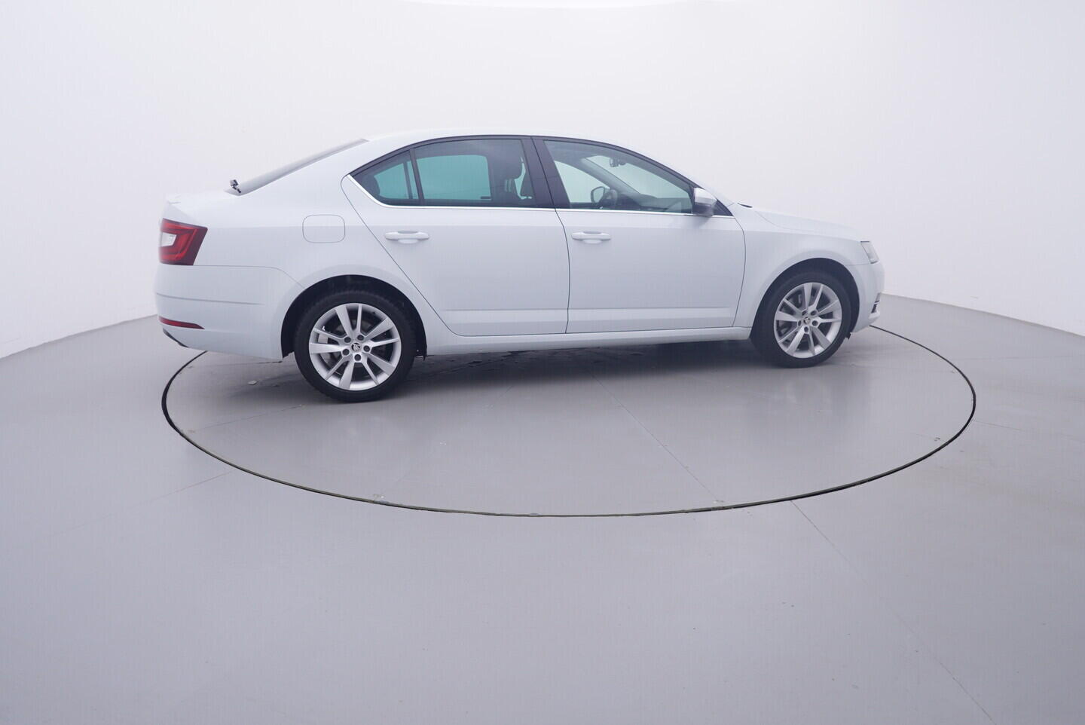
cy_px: 362
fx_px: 679
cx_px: 542
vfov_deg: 56.2
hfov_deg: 77.3
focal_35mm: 22
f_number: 5
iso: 200
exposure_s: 1/80
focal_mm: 15
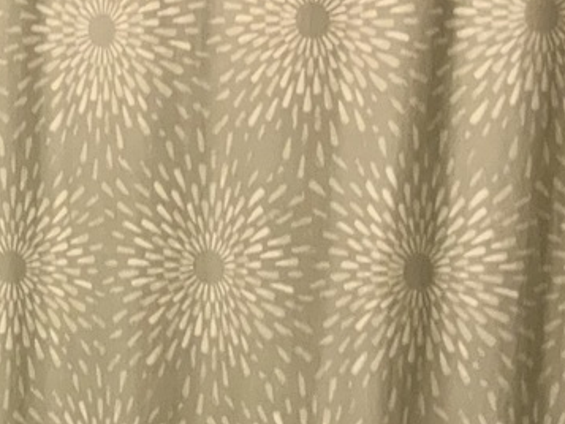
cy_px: 331
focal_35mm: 117
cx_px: -173
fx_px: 1910
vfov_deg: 12.6
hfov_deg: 15.9
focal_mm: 3
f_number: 1.8
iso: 200
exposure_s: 1/60
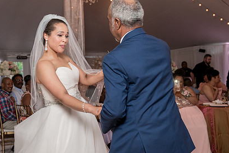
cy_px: 68
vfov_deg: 18.9
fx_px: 458
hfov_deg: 28.0
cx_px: 93
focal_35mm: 72
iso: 2000
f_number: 4
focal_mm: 43
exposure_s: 1/200
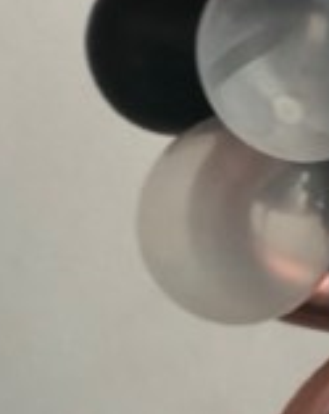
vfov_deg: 8.2
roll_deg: +14.6
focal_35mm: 227
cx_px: 183
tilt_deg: -7.5
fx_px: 2771
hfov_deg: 6.8
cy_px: -319
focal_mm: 6.6
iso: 125
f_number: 2.8
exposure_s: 1/30
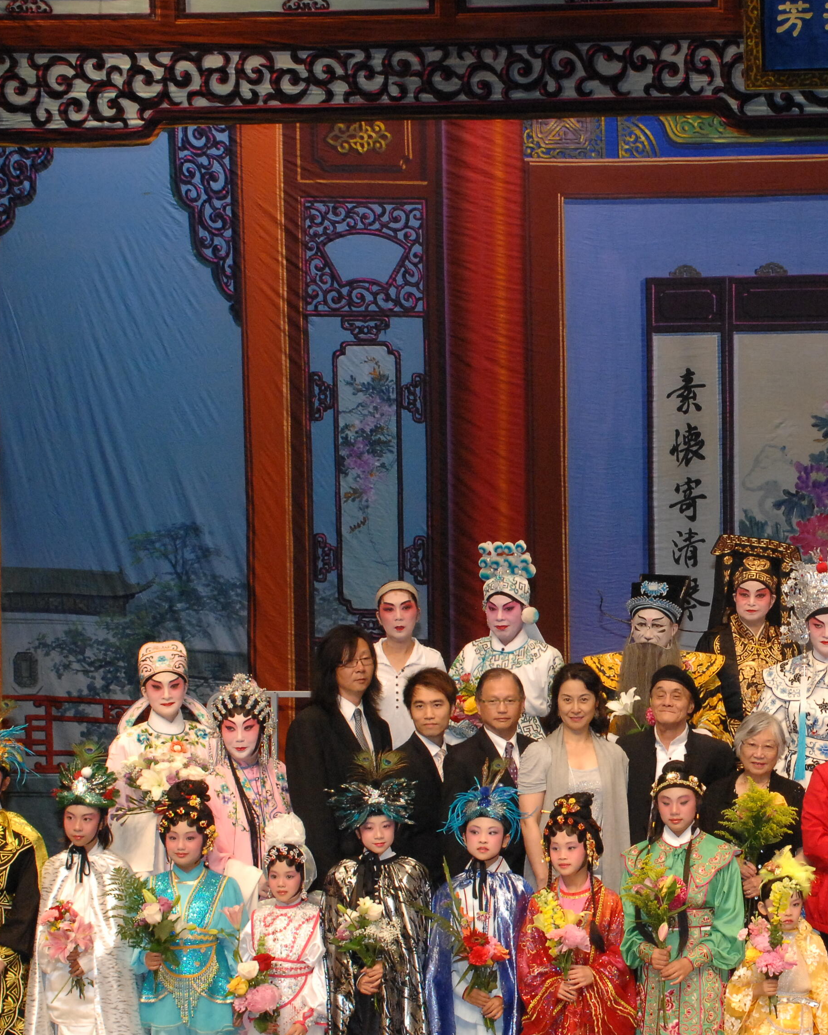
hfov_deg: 12.5
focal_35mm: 122
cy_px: 635
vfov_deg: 15.8
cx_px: 746
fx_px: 3736
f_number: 6.7
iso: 800
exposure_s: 1/125
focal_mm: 46
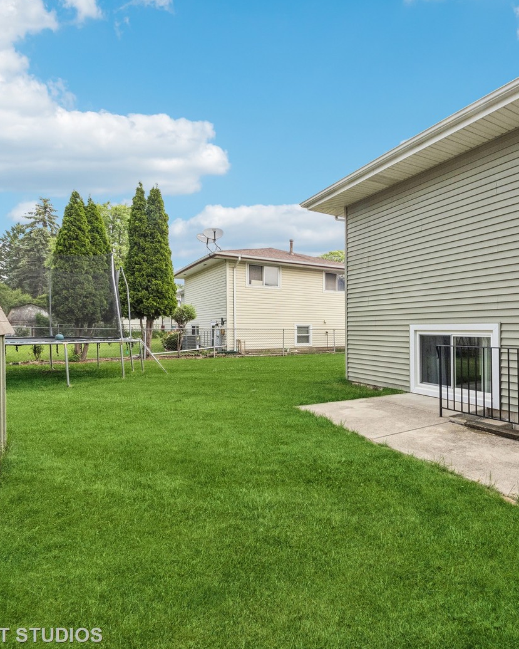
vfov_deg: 83.3
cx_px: 352
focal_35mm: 19
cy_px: 331
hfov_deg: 68.6
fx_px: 365
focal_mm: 7
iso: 400
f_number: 8
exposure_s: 1/400
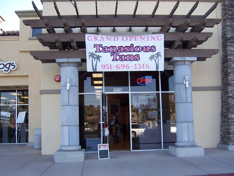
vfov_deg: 39.7
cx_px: 117
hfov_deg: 51.4
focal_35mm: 36
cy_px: 88
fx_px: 243
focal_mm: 6.2
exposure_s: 1/200
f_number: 2.8
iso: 80
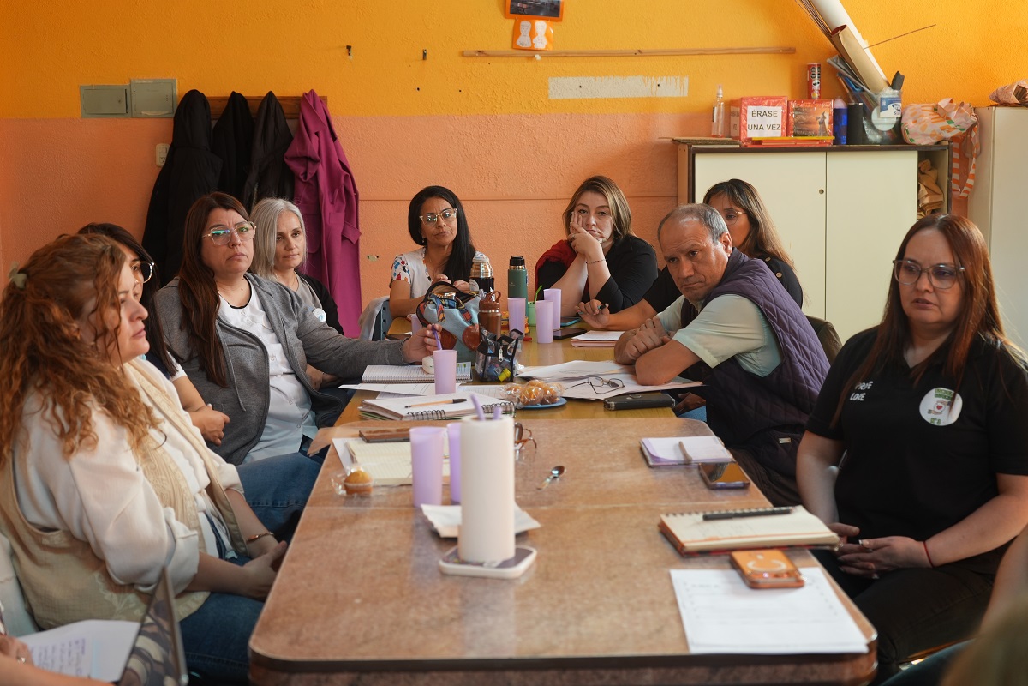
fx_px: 1428
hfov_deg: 39.6
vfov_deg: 27.0
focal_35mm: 50
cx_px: 514
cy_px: 343
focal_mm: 50
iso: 500
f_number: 4.5
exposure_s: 1/50
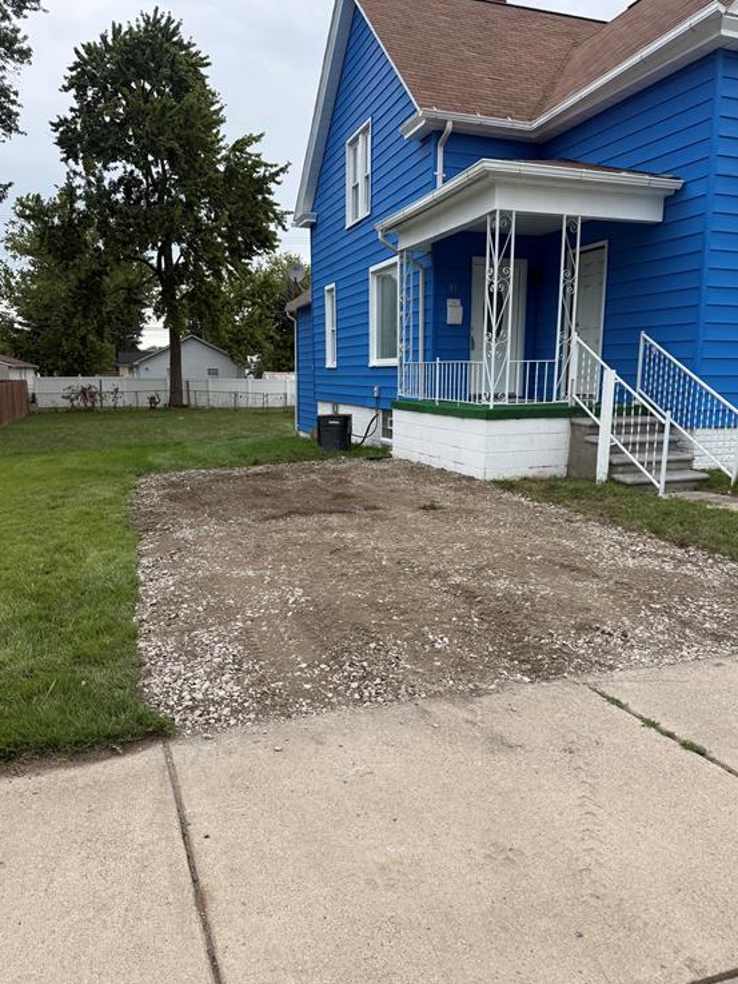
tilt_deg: -12.0
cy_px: 499
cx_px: 378
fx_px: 710
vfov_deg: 69.4
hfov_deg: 54.9
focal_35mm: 25
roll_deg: +0.4
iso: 80
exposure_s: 1/909
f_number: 1.78
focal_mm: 6.76
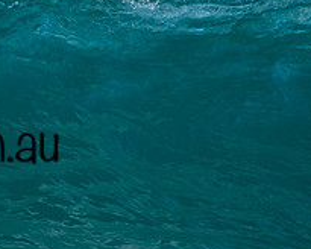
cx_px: -186
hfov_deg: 0.8
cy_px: 159
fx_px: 23260
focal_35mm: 2527
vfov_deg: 0.6
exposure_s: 1/2000
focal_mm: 800
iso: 450
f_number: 6.3
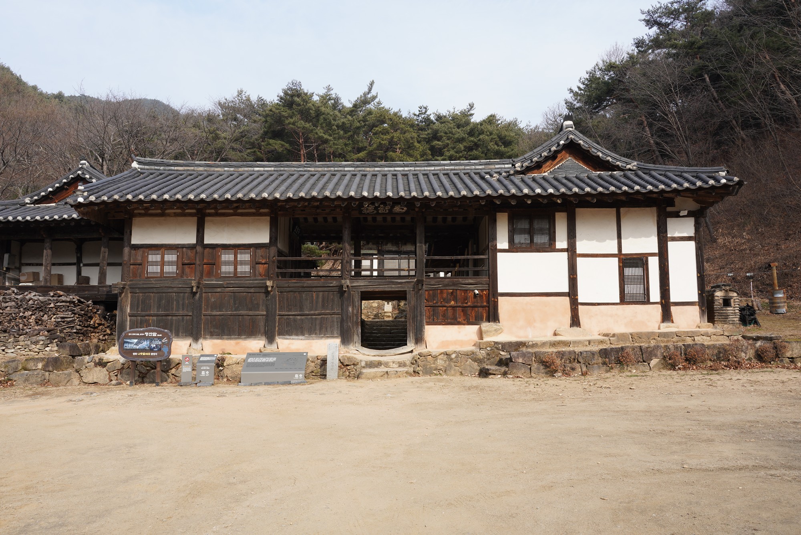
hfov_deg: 63.7
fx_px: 645
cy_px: 268
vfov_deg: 45.0
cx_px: 400
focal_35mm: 29
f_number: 14
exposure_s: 1/100
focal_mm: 29
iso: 200
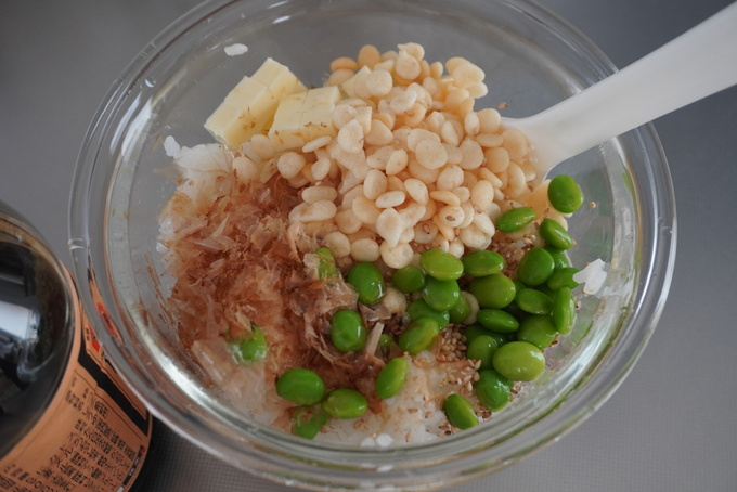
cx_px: 368
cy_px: 246
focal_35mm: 40
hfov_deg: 47.9
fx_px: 829
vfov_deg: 33.0
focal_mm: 27
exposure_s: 1/50
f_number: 5.6
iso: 800
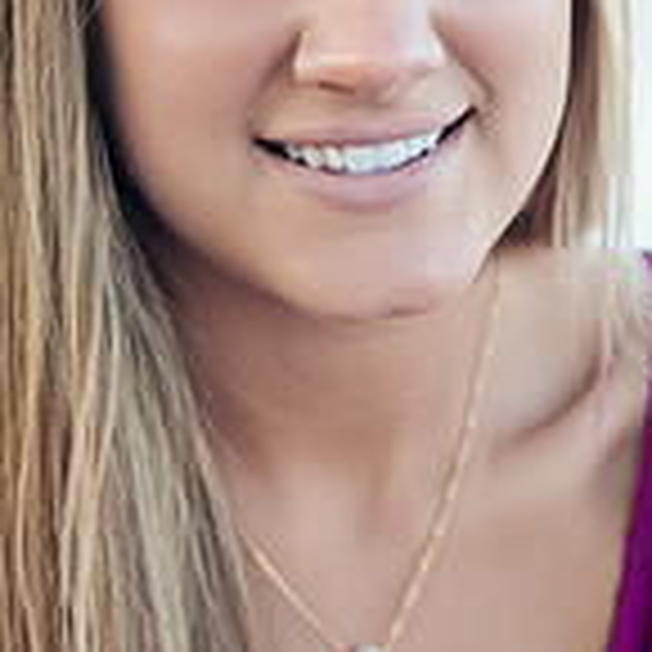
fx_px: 4773
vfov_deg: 7.8
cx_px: 416
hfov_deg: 7.8
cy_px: 252
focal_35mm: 224
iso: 250
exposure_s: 1/250
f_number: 4
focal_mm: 85
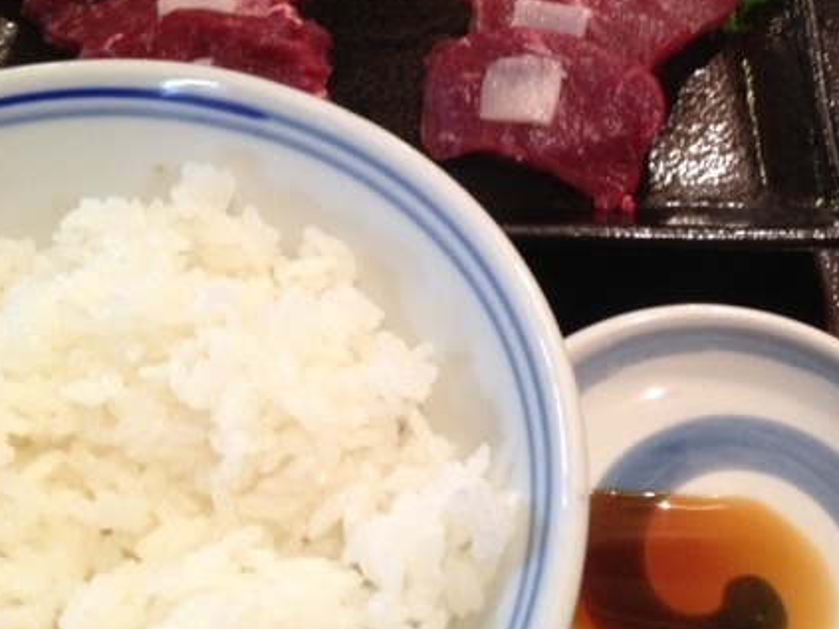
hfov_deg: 35.4
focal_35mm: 53
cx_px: 623
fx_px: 1284
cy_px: 256
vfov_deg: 27.5
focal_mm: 4.28
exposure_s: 1/20
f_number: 2.4
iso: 250
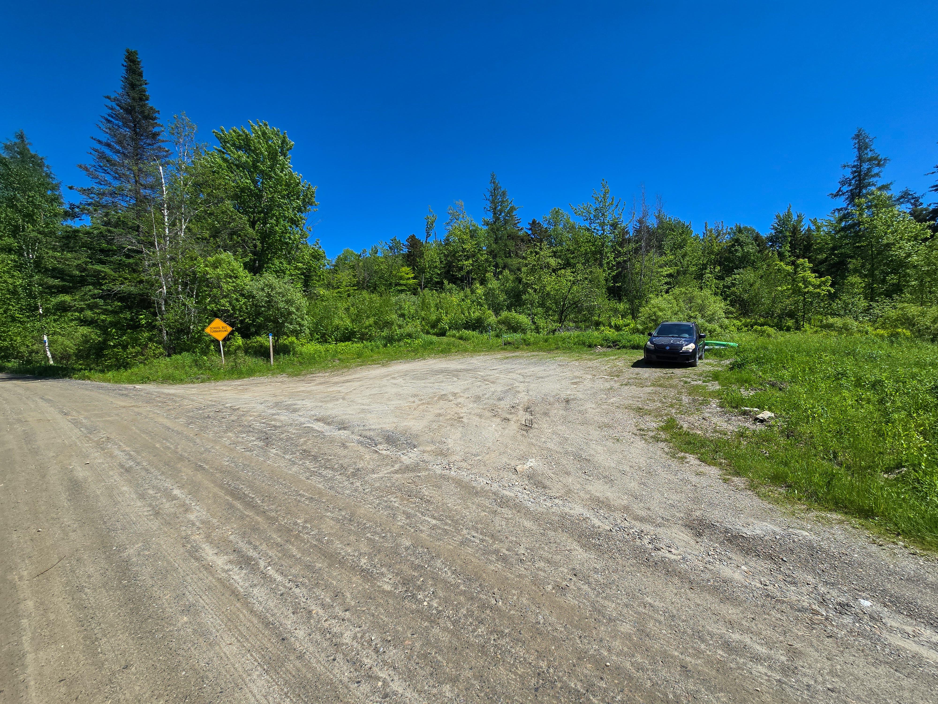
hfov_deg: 106.2
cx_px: 469
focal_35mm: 13
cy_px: 352
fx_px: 352
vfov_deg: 89.9
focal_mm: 2.2
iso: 50
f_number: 2.2
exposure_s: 1/2700
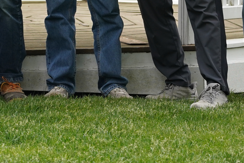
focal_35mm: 286
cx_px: -38
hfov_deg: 7.2
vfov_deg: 4.8
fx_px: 1938
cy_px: -104
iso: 800
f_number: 4.5
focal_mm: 86
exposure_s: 1/1000
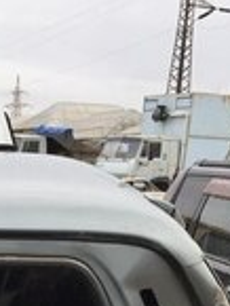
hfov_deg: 14.4
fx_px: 876
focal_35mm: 99
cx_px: -57
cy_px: 487
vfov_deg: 17.4
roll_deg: -1.0
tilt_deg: -18.7
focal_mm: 4.15
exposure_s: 1/395
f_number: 2.2
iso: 32
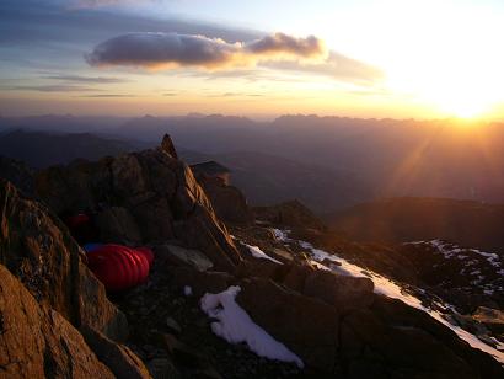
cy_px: 190
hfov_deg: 63.4
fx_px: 408
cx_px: 252
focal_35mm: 28
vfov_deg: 49.8
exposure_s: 1/160
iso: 80
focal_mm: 4.6
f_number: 2.8
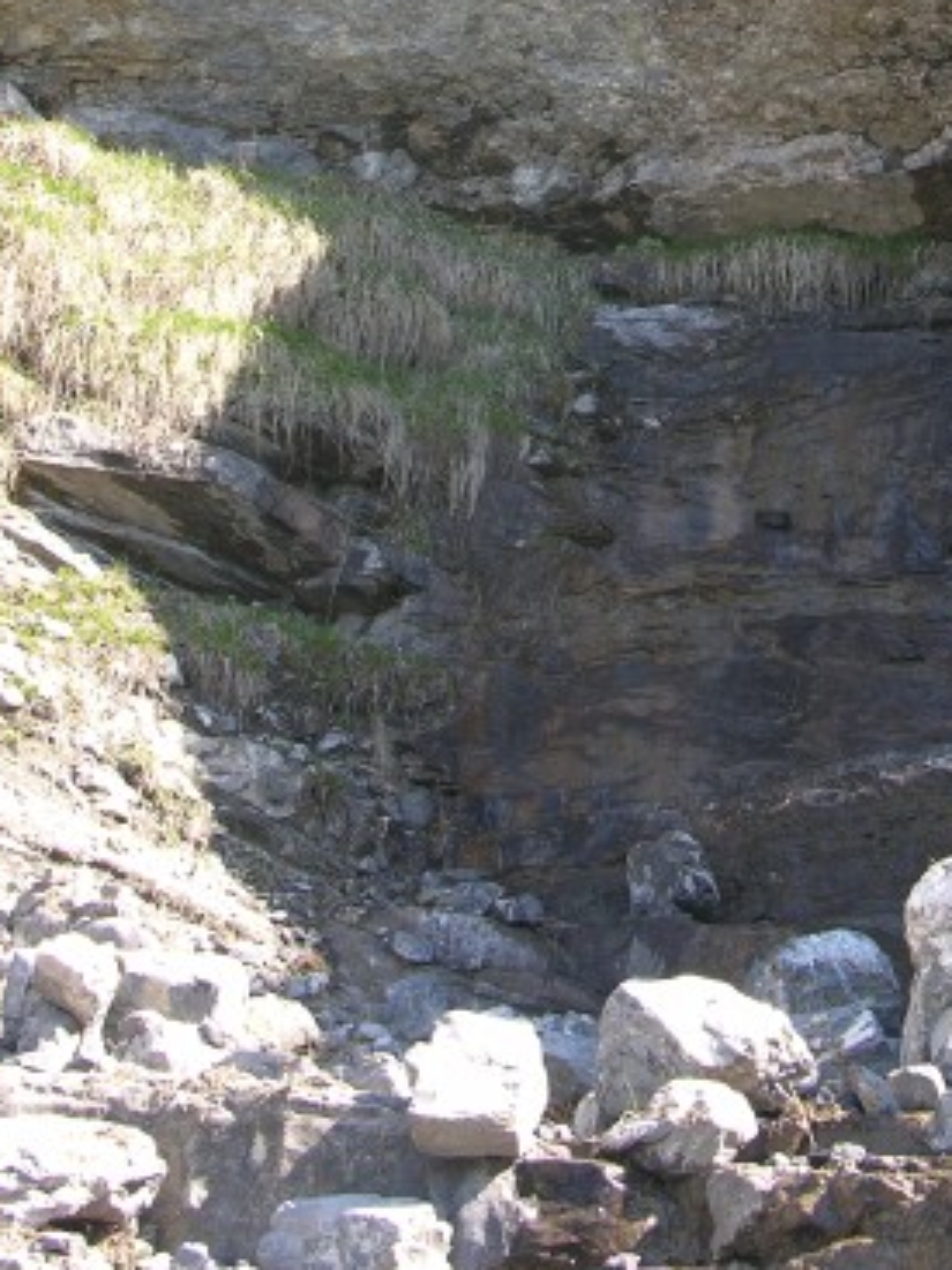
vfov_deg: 21.7
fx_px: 3229
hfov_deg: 16.6
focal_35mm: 88
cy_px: 111
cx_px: 779
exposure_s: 1/88.6
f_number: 4.1
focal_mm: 10.7
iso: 50
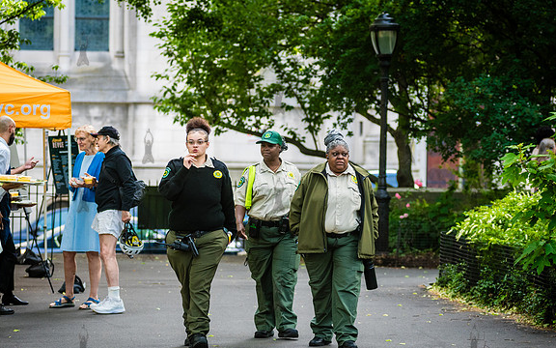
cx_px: 289
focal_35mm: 169
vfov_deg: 7.8
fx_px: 2561
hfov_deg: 12.4
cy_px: 200
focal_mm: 125
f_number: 4
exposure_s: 1/500
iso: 1000
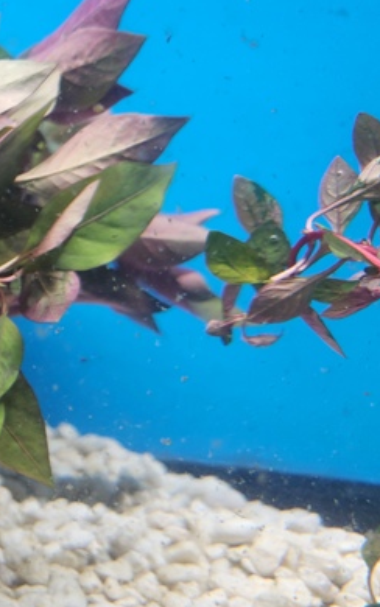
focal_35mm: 50
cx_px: -190
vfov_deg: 40.3
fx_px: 828
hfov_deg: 21.6
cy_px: 305
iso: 64
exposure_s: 1/120
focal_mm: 5.4
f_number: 1.8
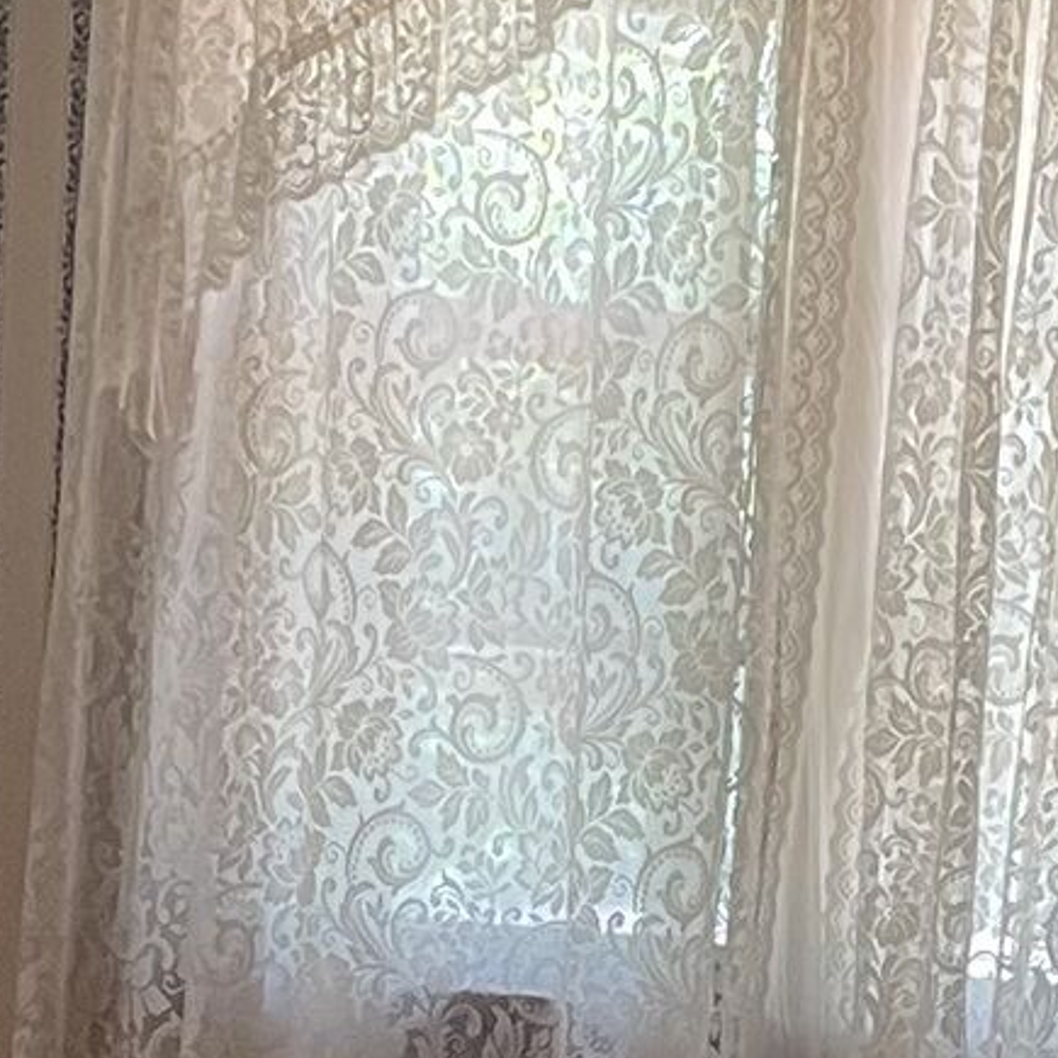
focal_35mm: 156
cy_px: 1136
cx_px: 742
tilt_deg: -10.1
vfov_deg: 11.1
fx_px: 5394
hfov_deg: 11.2
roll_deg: -3.5
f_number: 1.6
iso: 160
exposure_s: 1/60
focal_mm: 5.1
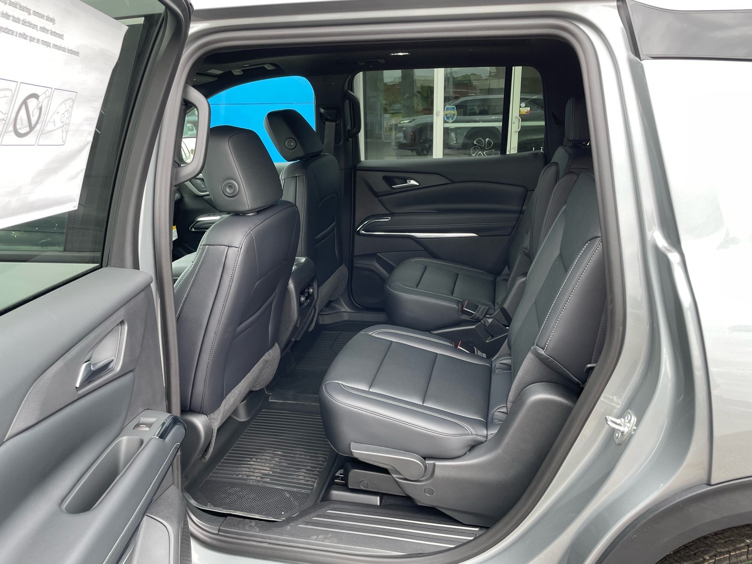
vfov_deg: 53.1
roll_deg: +1.3
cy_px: 282
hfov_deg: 67.3
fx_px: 565
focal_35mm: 26
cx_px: 376
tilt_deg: -15.2
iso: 40
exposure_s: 1/121
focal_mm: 4.2
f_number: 1.6
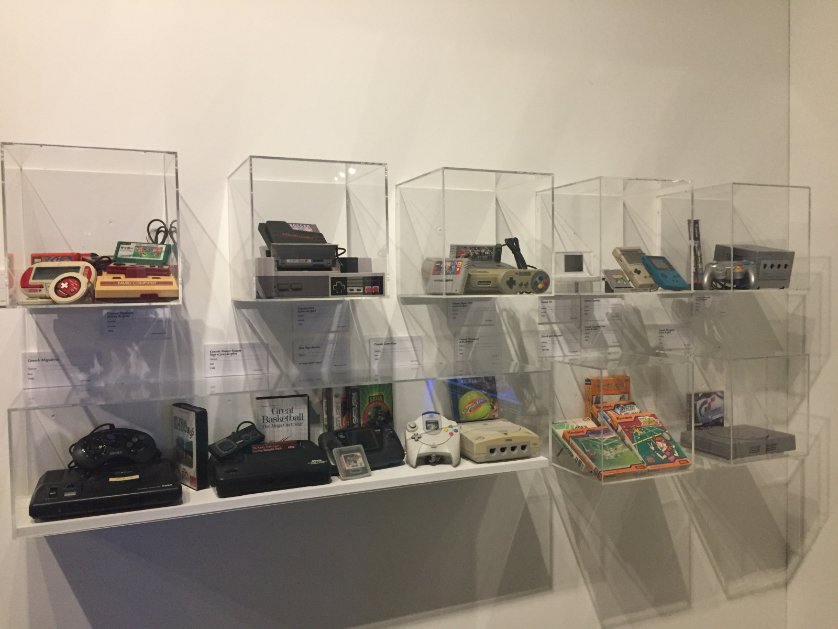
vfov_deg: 48.2
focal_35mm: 29
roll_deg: +0.3
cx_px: 419
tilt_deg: -1.5
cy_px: 314
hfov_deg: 61.7
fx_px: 702
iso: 200
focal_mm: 4.15
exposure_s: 1/30
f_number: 2.2
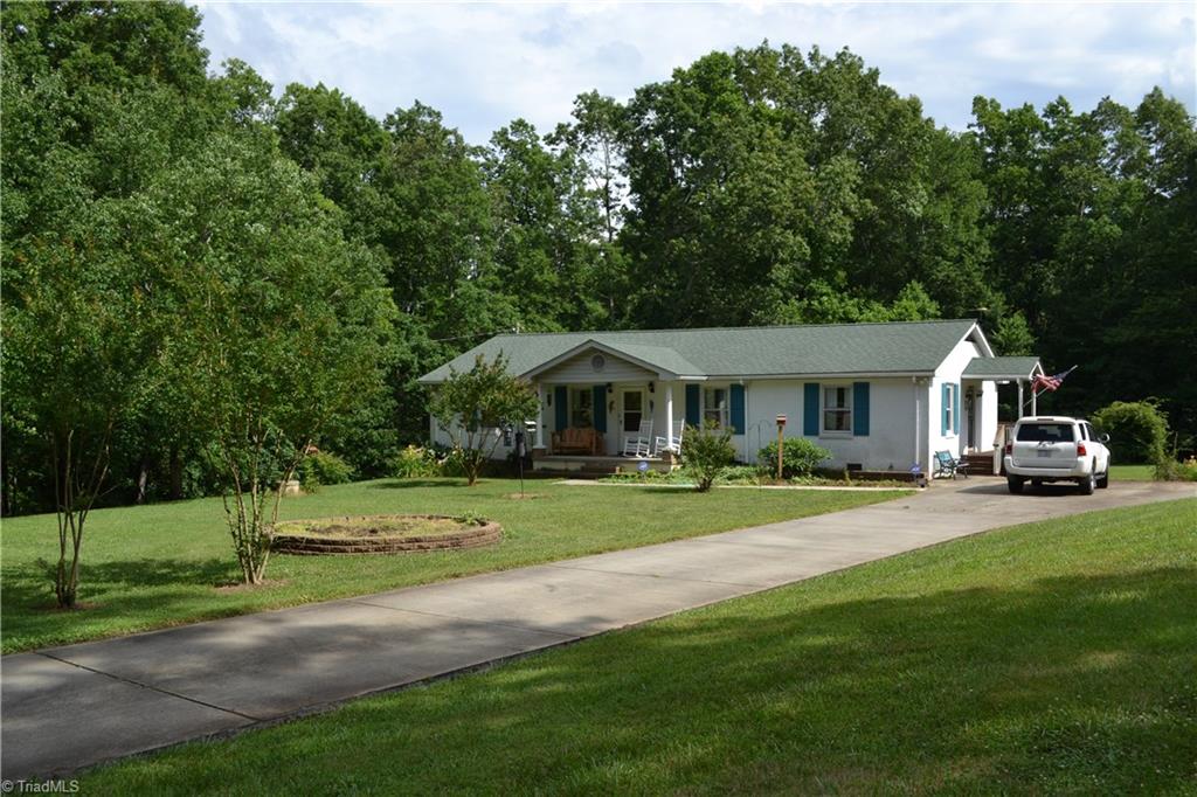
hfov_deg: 57.2
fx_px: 1097
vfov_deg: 39.9
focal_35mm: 33
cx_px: 598
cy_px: 398
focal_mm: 22
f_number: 8
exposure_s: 1/250
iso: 100
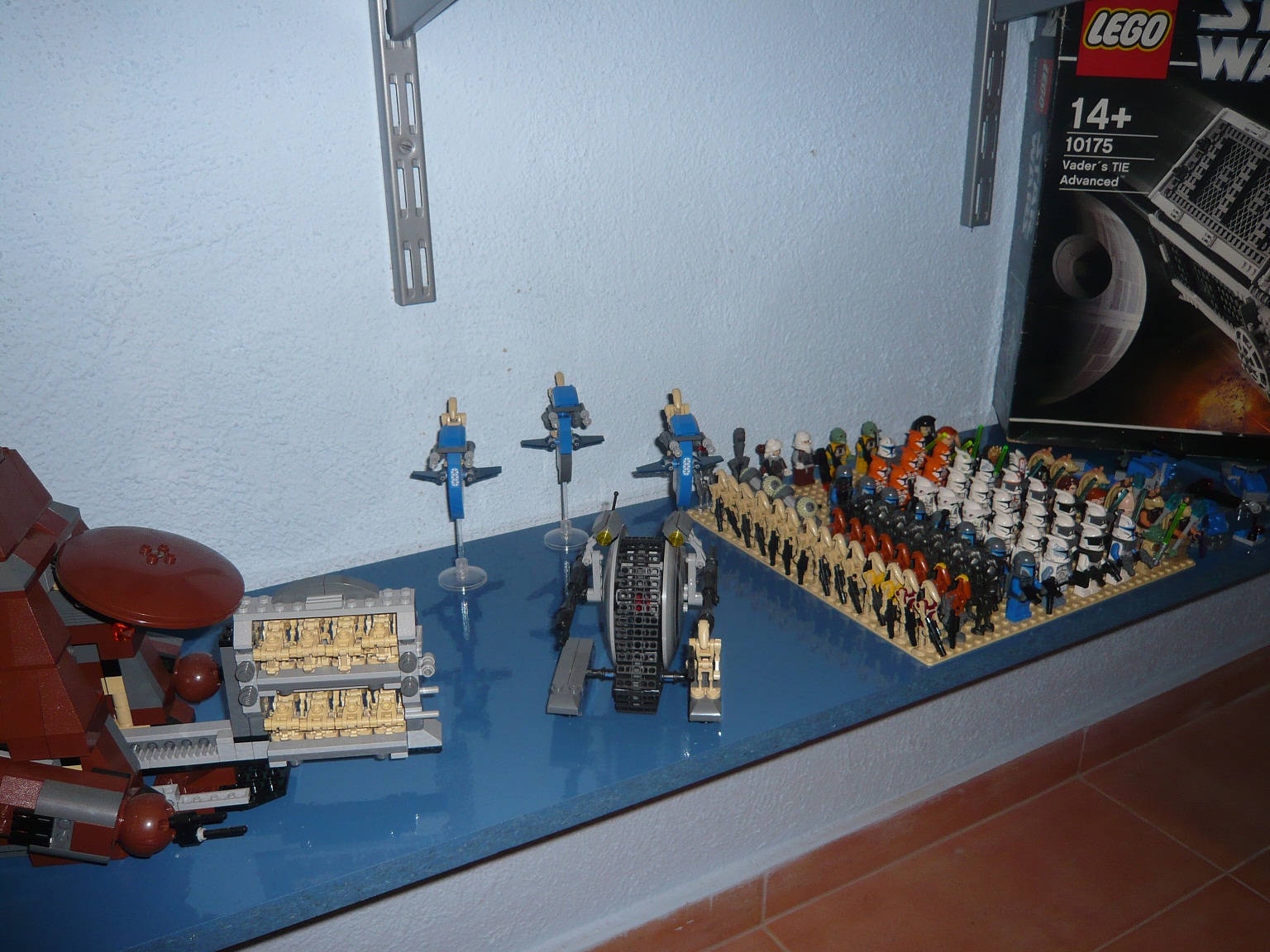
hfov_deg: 60.0
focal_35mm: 30
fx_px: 1101
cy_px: 476
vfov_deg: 46.8
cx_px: 635
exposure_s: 1/30
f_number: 2.9
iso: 100
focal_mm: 4.9
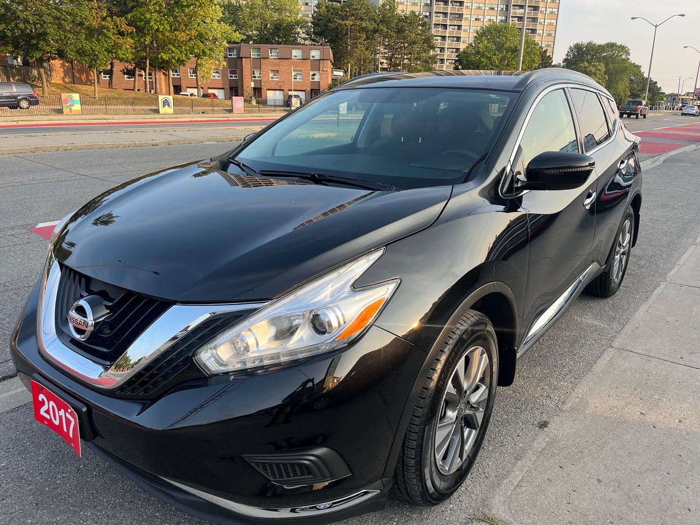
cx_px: 350
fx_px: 526
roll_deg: -1.0
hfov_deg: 67.3
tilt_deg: -16.5
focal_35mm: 26
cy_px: 262
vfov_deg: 53.1
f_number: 1.6
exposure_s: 1/497
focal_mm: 5.1
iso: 50
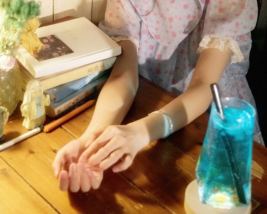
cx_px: 109
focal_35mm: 64
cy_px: -7
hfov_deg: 29.5
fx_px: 506
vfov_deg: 22.8
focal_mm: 24.9
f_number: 2.8
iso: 640
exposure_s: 1/250
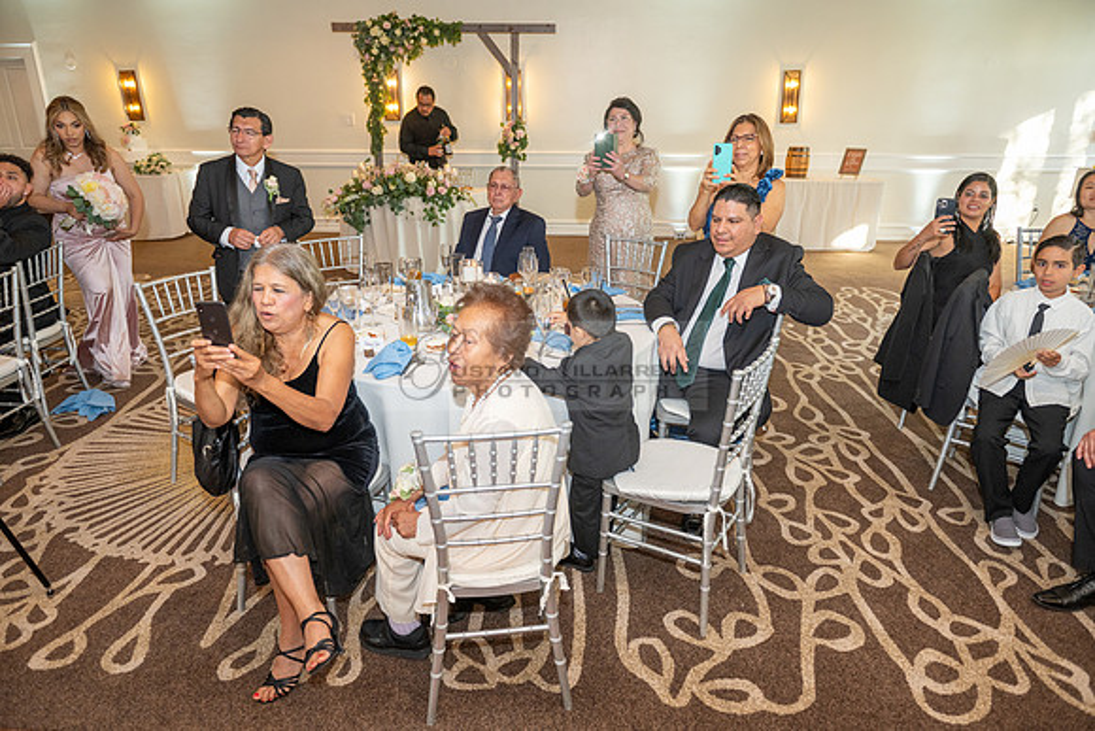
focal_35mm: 24
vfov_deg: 53.2
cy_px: 366
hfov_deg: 73.7
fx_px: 730
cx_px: 548
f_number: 3.5
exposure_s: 1/125
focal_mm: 24
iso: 800
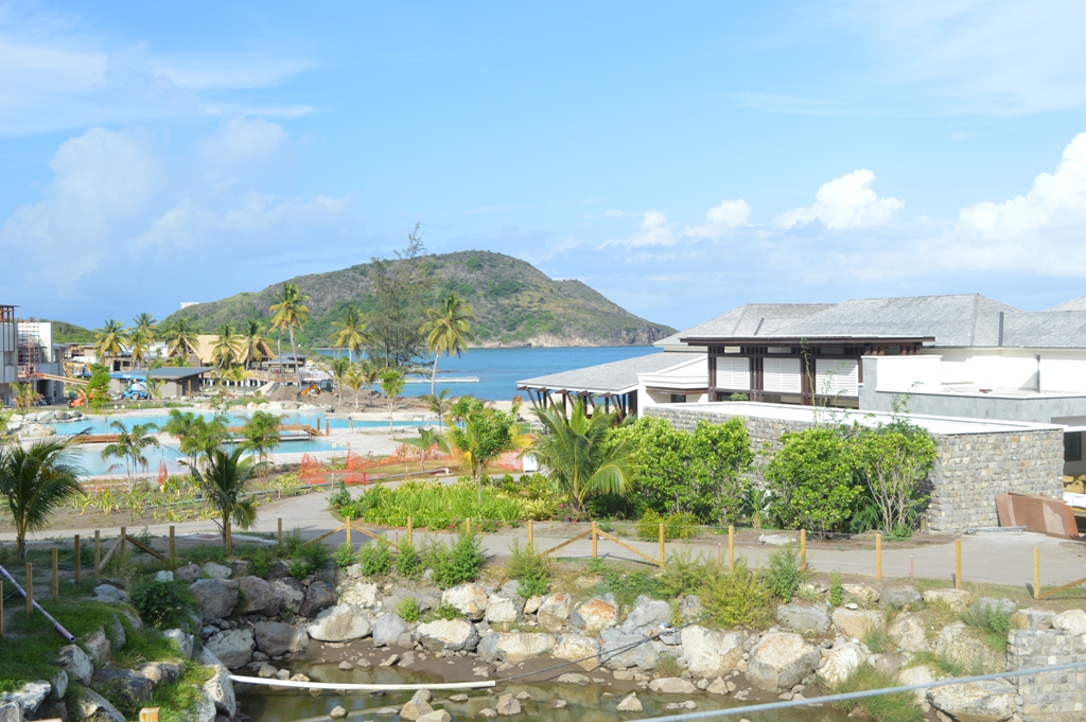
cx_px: 543
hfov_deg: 45.0
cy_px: 361
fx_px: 1311
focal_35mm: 44
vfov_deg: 30.8
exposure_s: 1/250
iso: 100
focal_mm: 29
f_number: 8
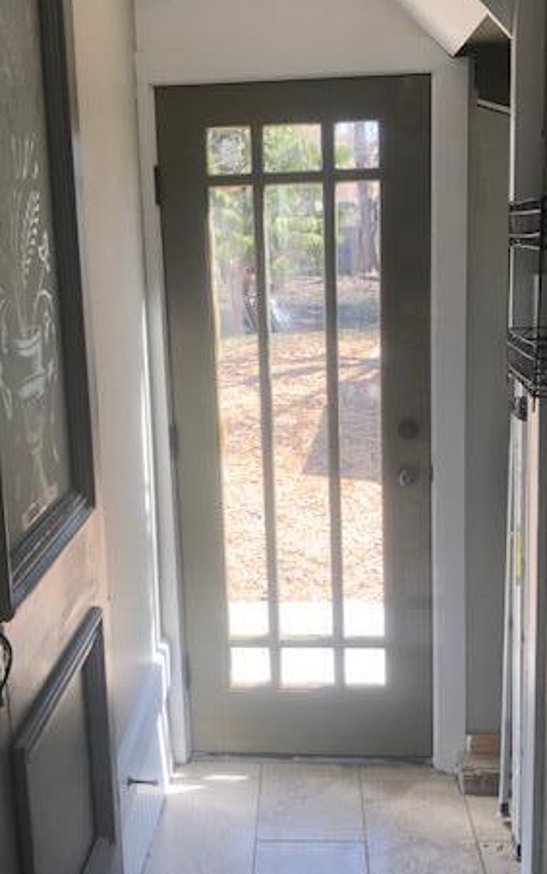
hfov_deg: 30.6
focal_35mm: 42
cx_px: 276
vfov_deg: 47.2
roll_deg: +2.4
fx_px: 1001
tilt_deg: -13.8
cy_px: 454
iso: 40
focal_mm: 3.99
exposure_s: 1/120
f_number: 1.8
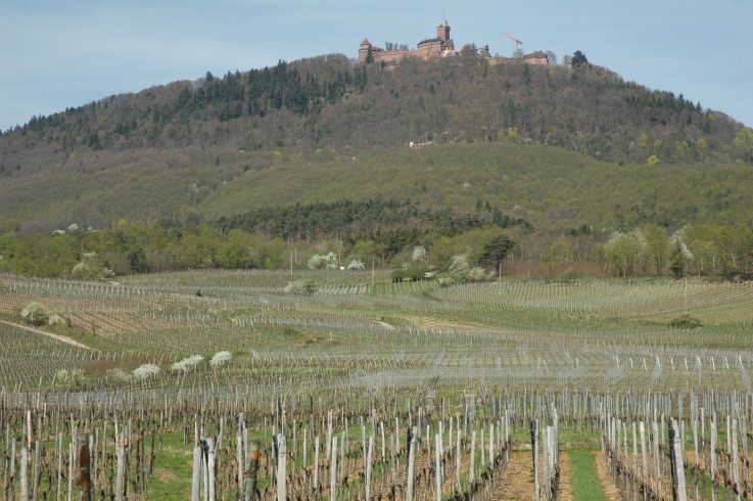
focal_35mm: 90
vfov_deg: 15.2
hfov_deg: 22.6
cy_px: 250
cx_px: 376
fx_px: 1881
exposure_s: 1/500
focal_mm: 60
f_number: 11
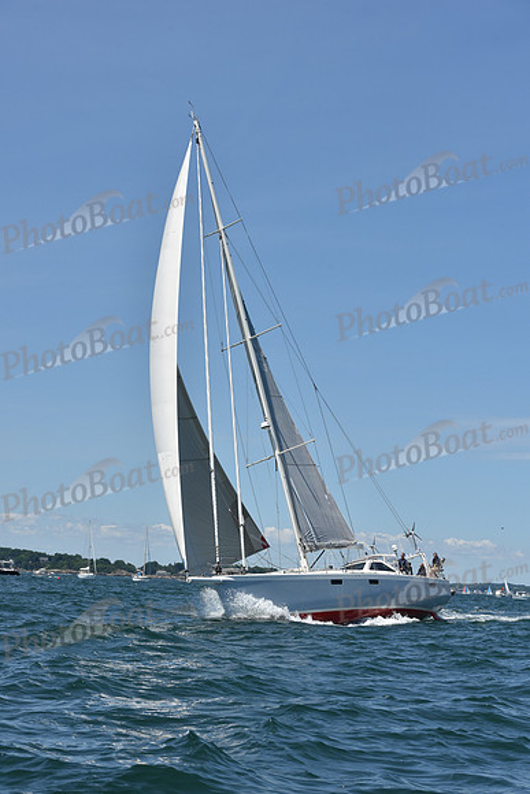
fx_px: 1545
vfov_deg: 28.8
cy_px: 397
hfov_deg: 19.5
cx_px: 265
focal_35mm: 70
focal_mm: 70
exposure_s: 1/1000
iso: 250
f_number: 10
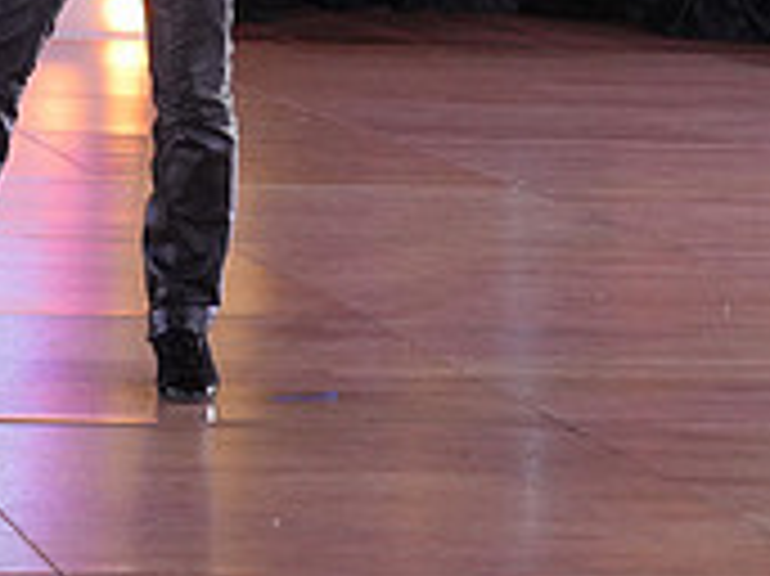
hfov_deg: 12.0
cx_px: -50
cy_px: -223
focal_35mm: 163
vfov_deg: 8.9
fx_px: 3623
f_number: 4.5
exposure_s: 1/400
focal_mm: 50
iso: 2000
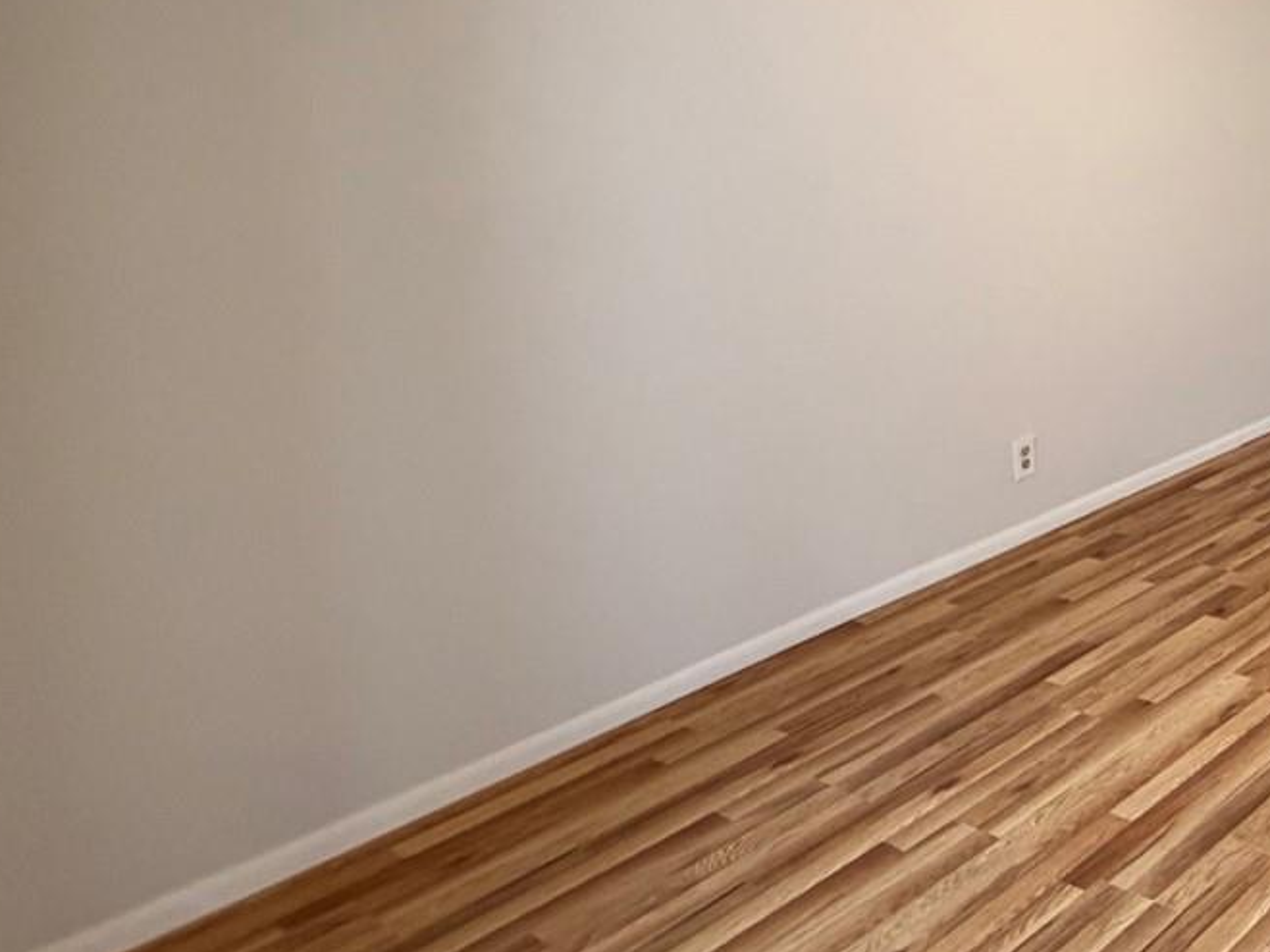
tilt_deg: -3.8
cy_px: 145
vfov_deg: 39.5
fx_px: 1247
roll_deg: +1.4
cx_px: 1451
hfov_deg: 41.1
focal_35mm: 34
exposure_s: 1/60
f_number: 2.2
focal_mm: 2.22
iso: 640
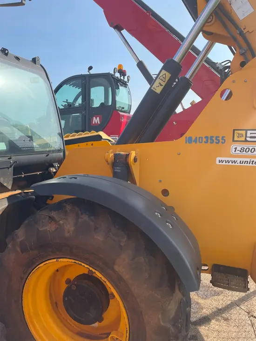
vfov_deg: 67.3
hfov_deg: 53.1
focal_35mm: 26
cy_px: 170
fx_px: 256
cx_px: 128
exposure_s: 1/2398
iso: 50
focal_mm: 4.2
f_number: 1.6
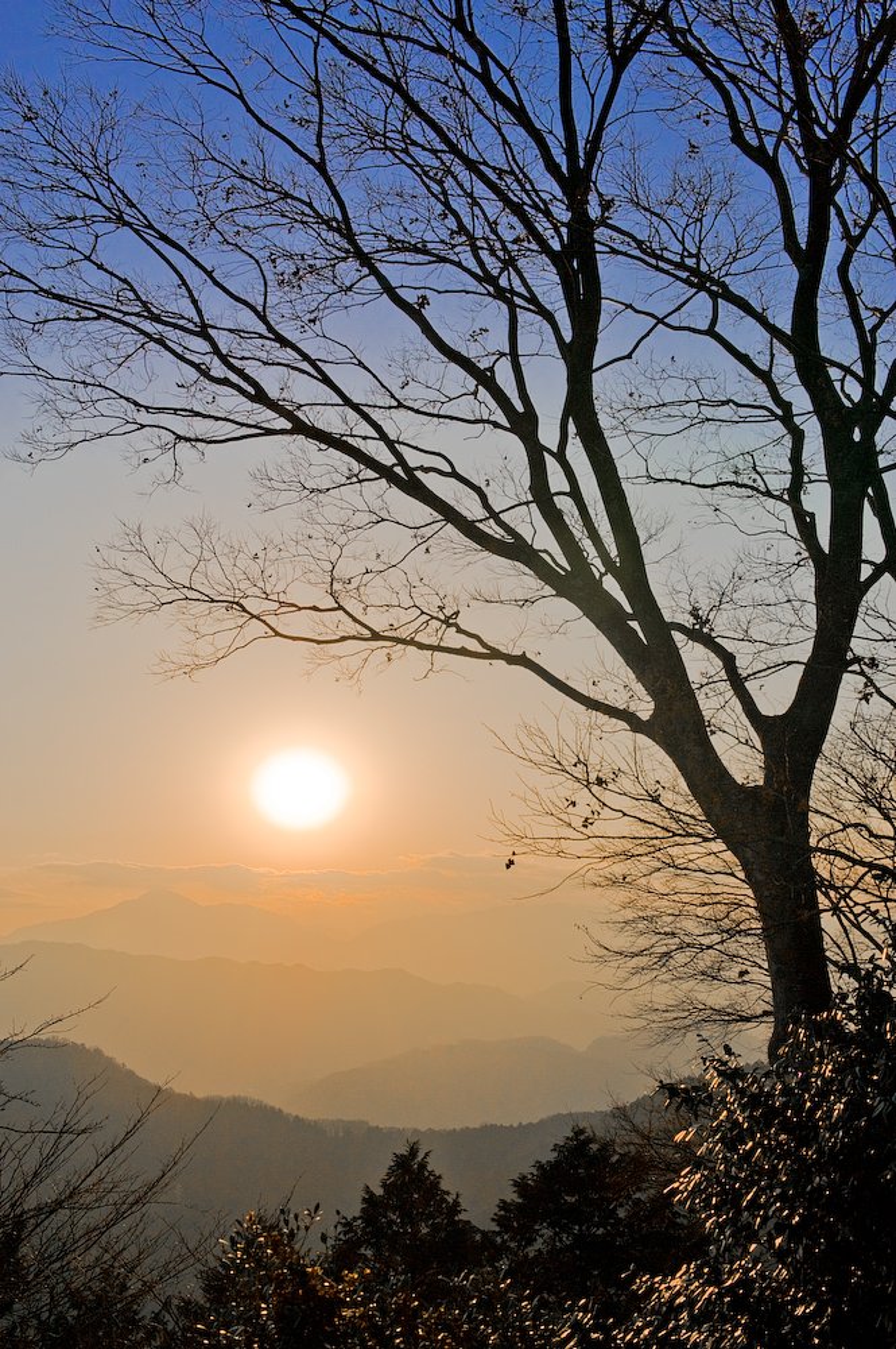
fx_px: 1496
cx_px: 448
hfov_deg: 33.3
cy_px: 674
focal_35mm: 40
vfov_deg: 48.5
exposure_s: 1/1250
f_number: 13
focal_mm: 40
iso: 200
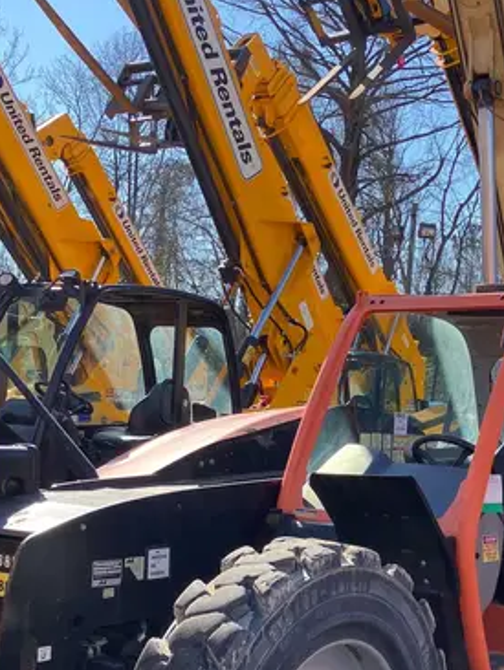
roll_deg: -3.2
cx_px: 370
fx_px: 1086
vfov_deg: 33.9
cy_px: 462
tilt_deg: -3.0
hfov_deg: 25.9
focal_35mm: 56
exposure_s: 1/714
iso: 32
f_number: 1.8
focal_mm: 3.99
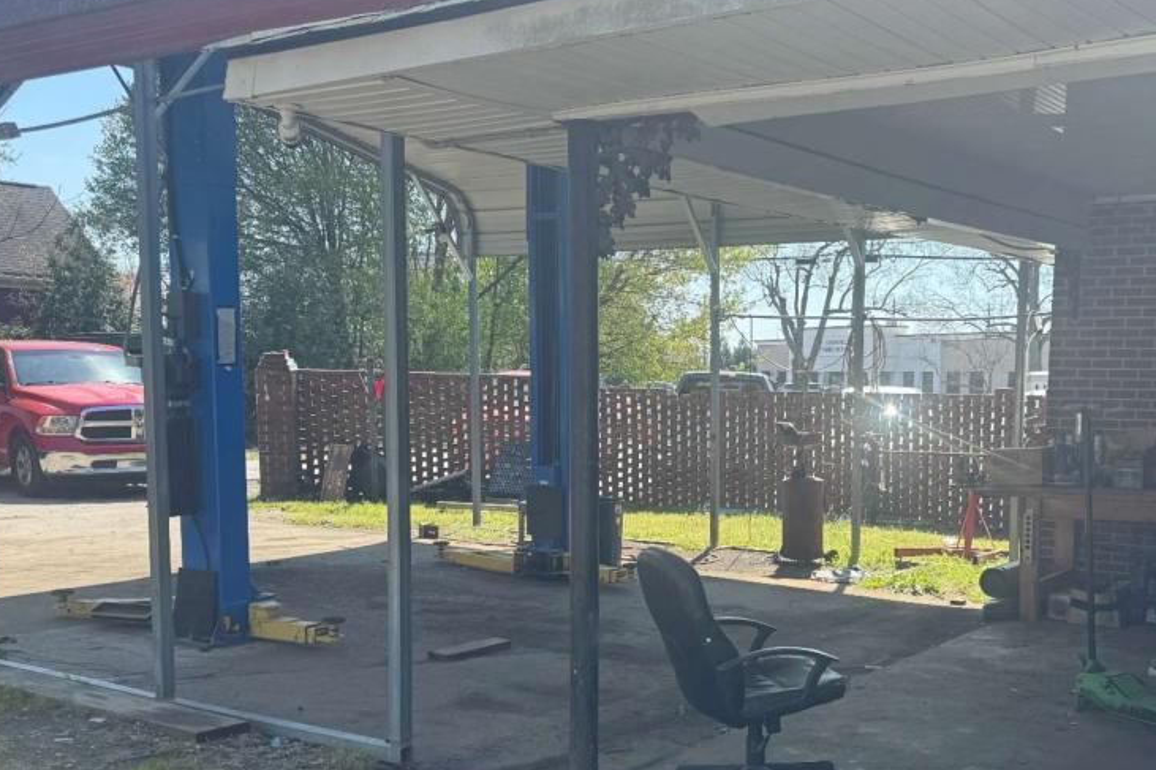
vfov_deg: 32.3
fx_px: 1316
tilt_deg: -8.1
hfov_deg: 46.4
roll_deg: -1.2
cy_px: 523
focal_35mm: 41
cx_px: 802
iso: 80
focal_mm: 6.76
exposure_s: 1/1560
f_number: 1.78
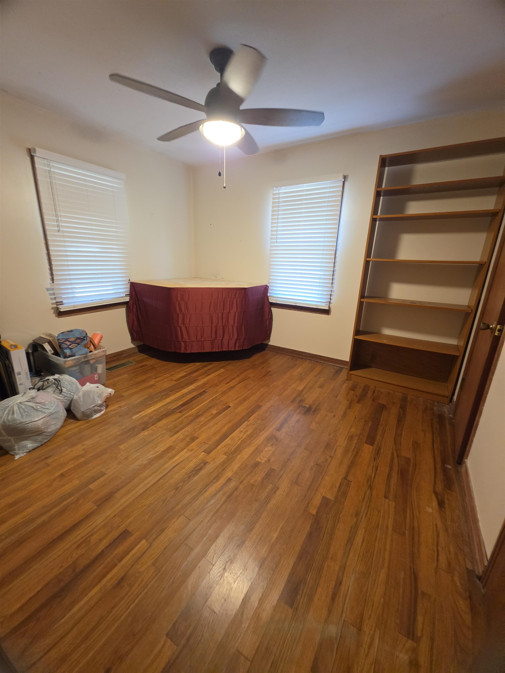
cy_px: 336
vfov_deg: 106.2
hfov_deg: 89.9
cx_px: 252
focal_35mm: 13
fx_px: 253
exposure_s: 1/60
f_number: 1.9
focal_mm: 2.2
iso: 200
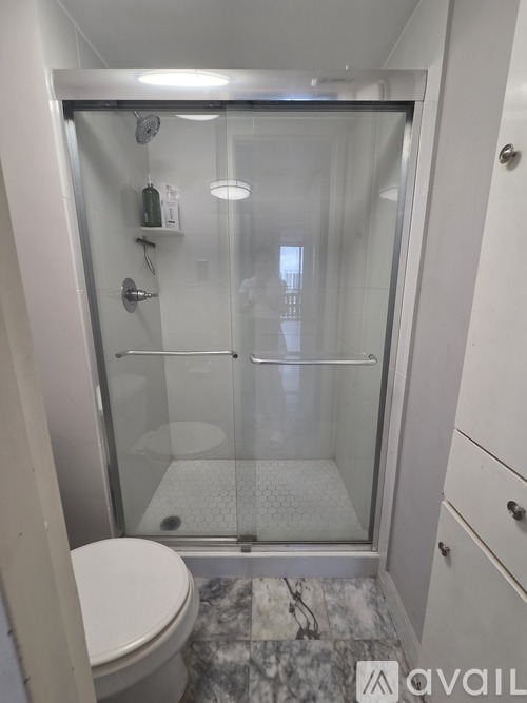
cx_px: 264
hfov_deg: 89.9
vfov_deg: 106.2
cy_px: 352
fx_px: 264
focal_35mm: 13
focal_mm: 2.2
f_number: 2.2
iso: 160
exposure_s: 1/120
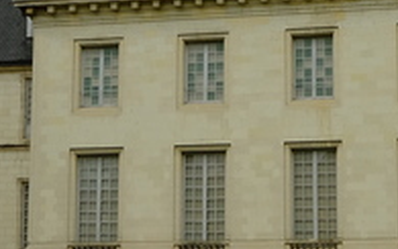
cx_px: 204
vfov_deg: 8.9
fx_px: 1584
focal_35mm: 146
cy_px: -19
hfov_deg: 14.3
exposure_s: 1/210
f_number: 8
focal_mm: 23
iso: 400
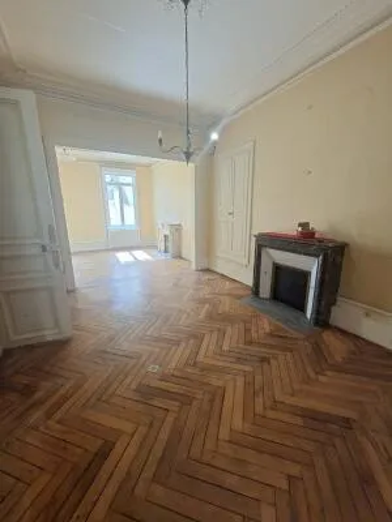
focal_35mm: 13
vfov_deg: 106.2
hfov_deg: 89.9
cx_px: 196
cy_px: 261
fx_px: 196
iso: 100
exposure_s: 1/40
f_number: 2.2
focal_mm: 1.74
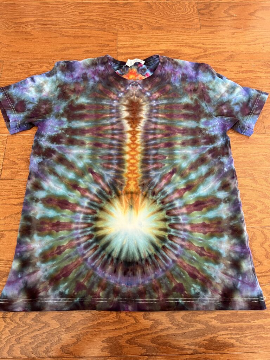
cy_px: 180
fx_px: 270
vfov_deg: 67.3
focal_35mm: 26
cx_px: 135
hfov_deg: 53.1
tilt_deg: -68.4
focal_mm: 5.7
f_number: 1.5
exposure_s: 1/60
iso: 250
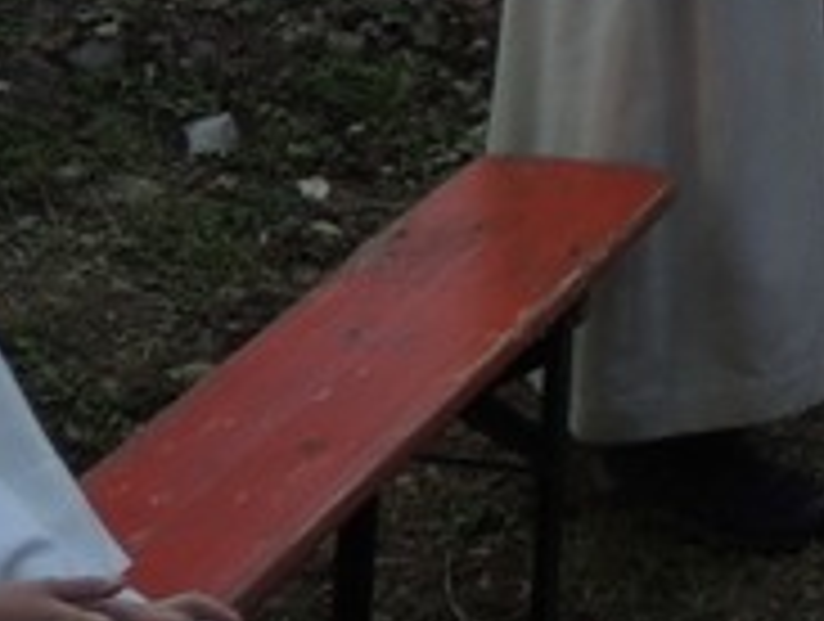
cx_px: 1851
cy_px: -1004
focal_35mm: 134
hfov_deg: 12.3
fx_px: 3196
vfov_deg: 9.5
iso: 100
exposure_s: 1/400
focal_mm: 4.3
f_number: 3
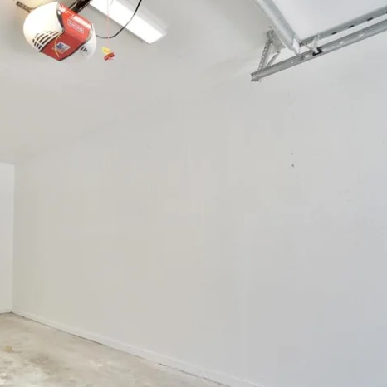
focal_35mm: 23
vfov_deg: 67.0
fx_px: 291
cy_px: 219
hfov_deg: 58.8
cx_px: 48
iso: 100
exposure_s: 1/60
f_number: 4
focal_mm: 10
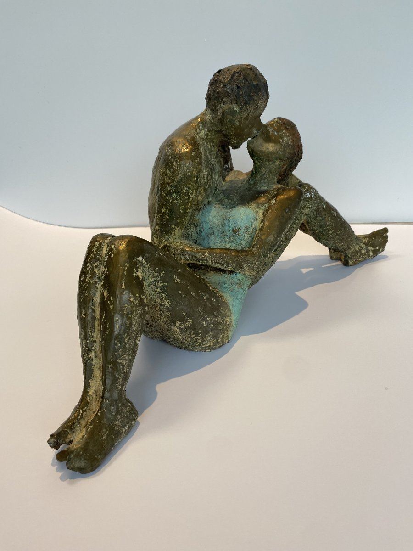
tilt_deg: -28.4
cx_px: 206
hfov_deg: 53.1
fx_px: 414
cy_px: 276
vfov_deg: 67.3
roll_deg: +2.6
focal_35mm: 26
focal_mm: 4.25
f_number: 1.8
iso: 64
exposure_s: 1/100
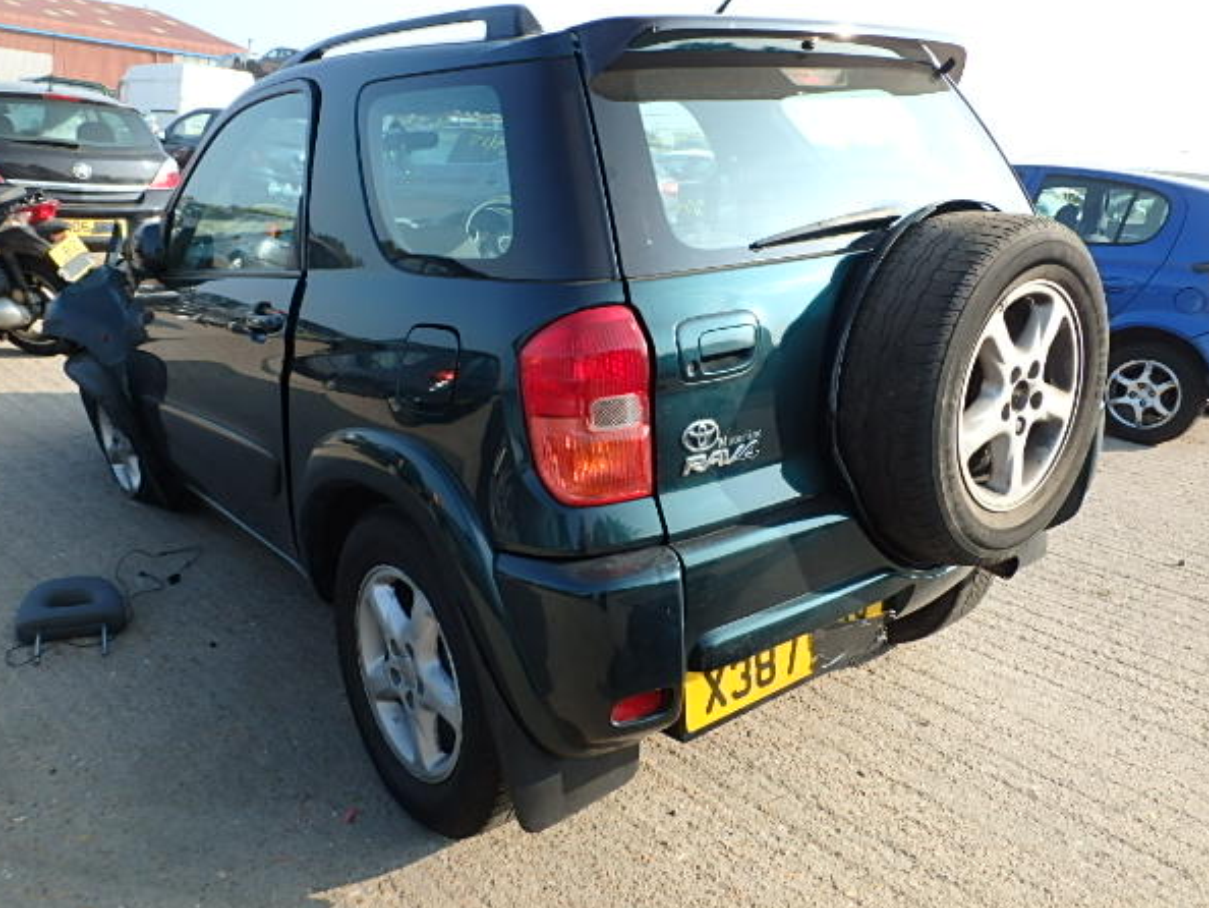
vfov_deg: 49.8
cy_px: 428
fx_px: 978
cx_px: 590
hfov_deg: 63.4
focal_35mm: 28
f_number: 4.3
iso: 125
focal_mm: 4.7
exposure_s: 1/320
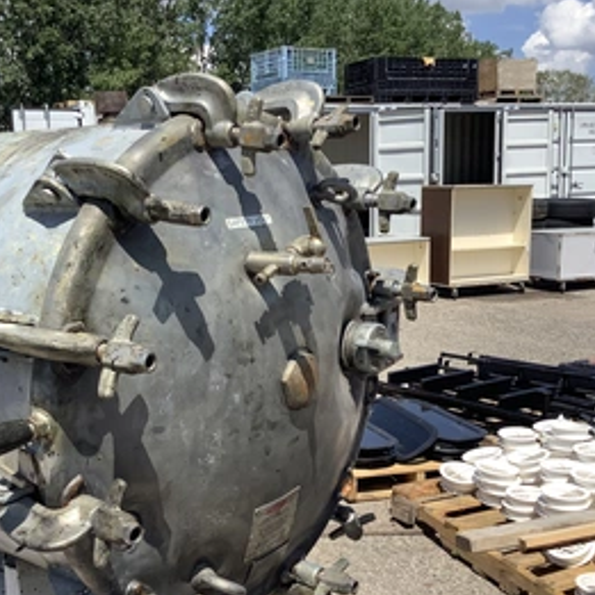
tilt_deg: -11.3
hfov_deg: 39.9
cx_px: 242
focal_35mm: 42
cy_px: 333
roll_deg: +0.9
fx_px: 817
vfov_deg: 40.0
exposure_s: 1/1508
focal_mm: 3.3
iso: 25
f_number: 2.4
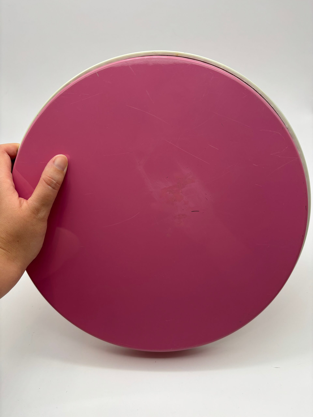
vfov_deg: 67.3
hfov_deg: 53.1
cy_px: 208
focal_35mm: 26
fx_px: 313
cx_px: 156
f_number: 1.6
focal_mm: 5.96
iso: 32
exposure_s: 1/129
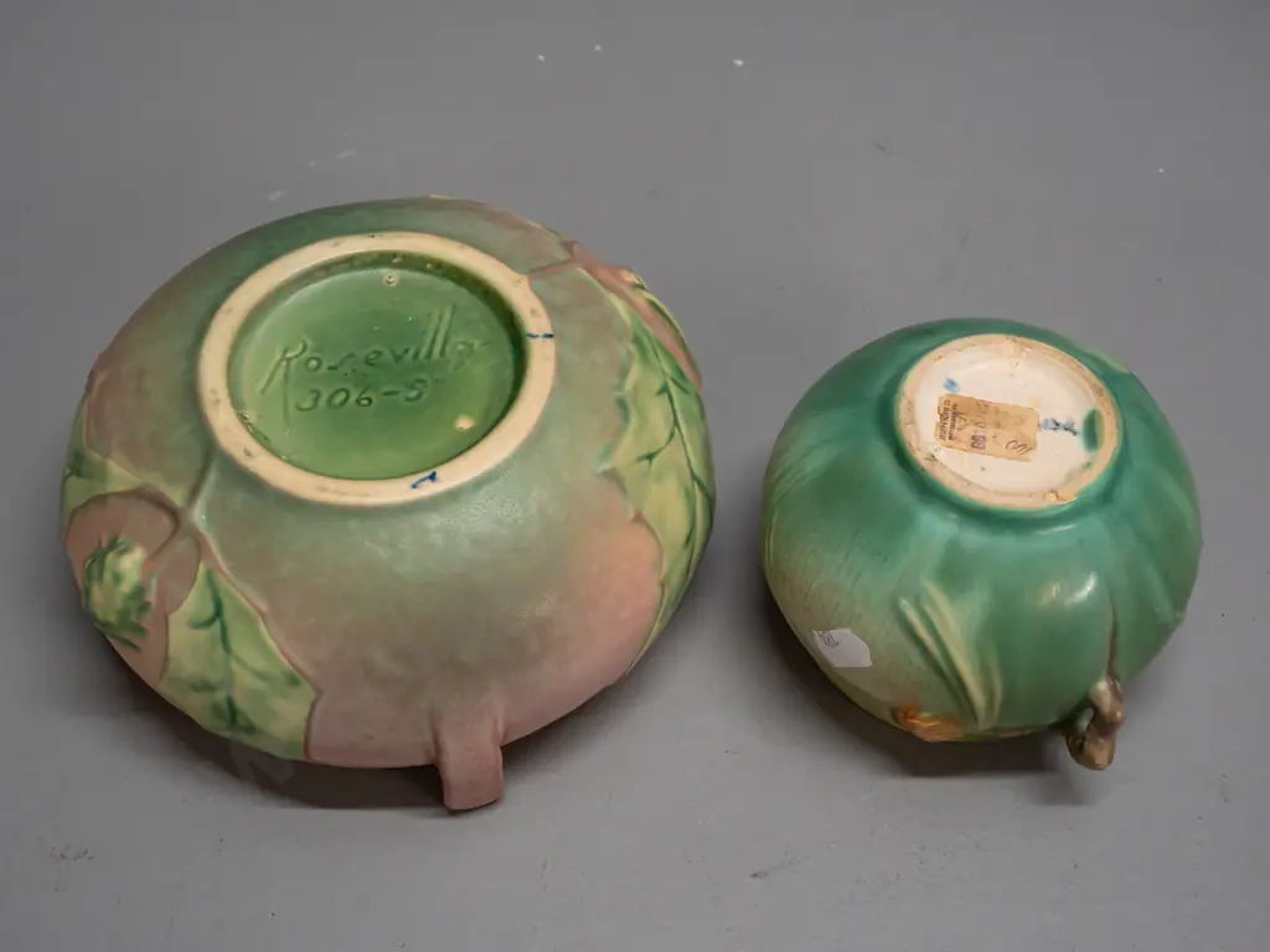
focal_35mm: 46
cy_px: 476
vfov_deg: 31.5
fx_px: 1688
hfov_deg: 41.2
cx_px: 635
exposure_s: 1/250
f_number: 5.6
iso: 3200
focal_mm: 23
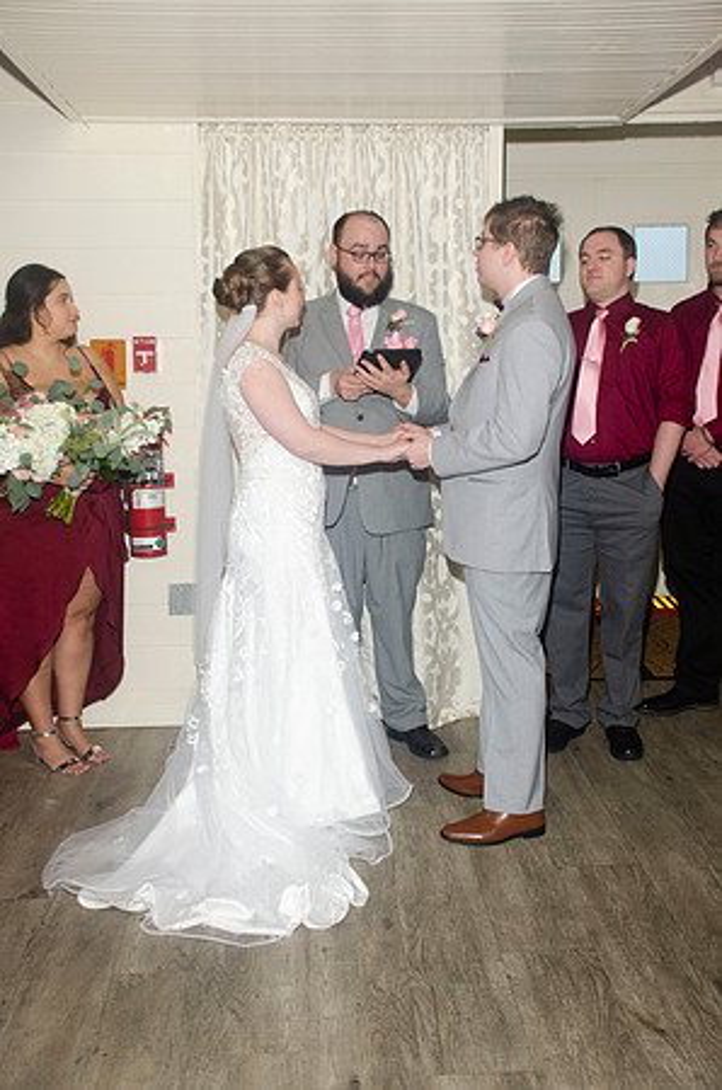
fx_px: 1088
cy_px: 545
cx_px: 361
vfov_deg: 53.2
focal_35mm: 36
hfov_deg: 36.7
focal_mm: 24
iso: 400
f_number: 4.5
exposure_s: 1/80
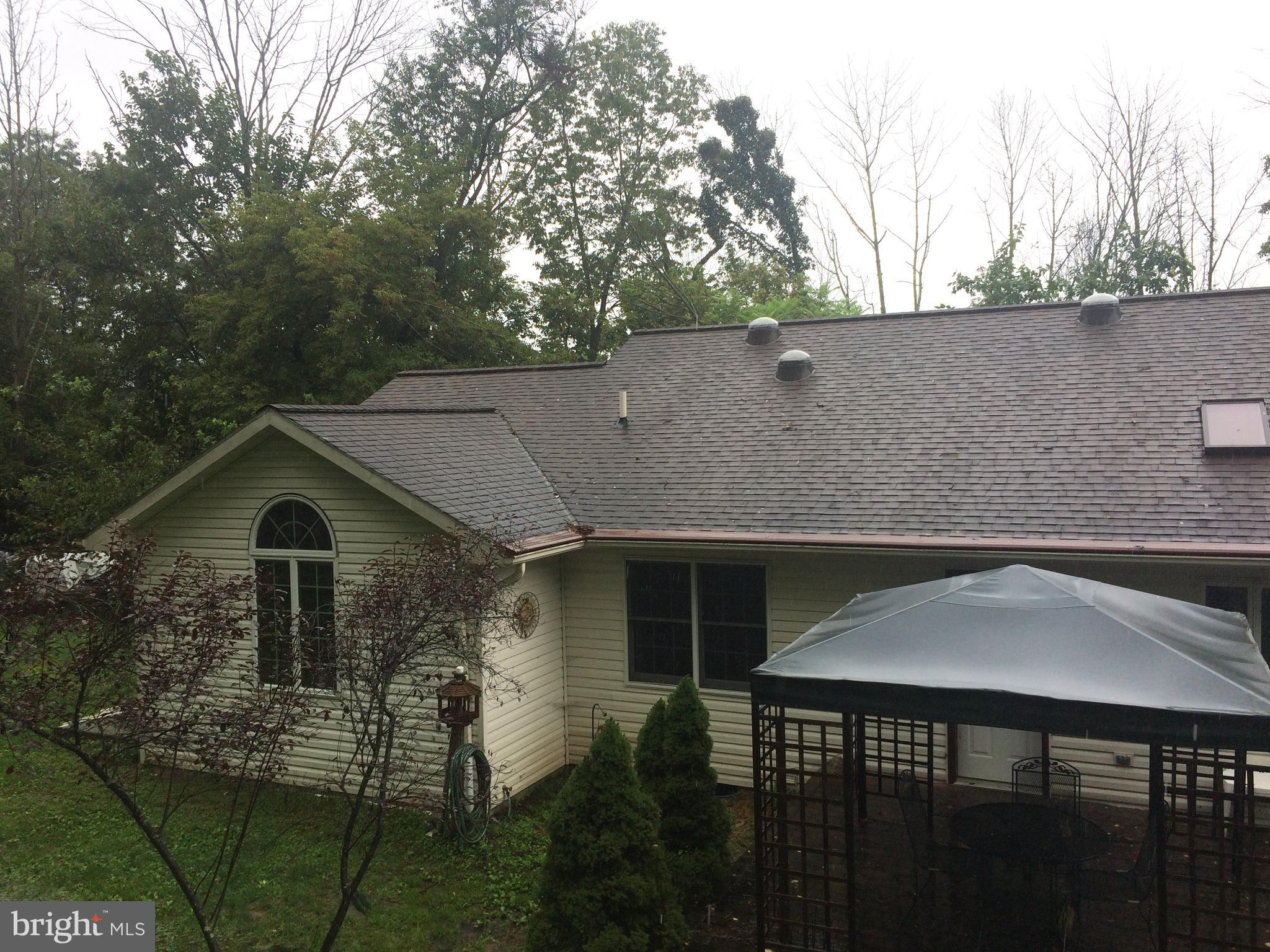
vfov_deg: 48.2
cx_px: 635
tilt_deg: -4.6
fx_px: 1064
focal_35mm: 29
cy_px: 476
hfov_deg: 61.7
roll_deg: +2.2
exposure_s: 1/376
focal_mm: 4.15
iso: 32
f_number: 2.2
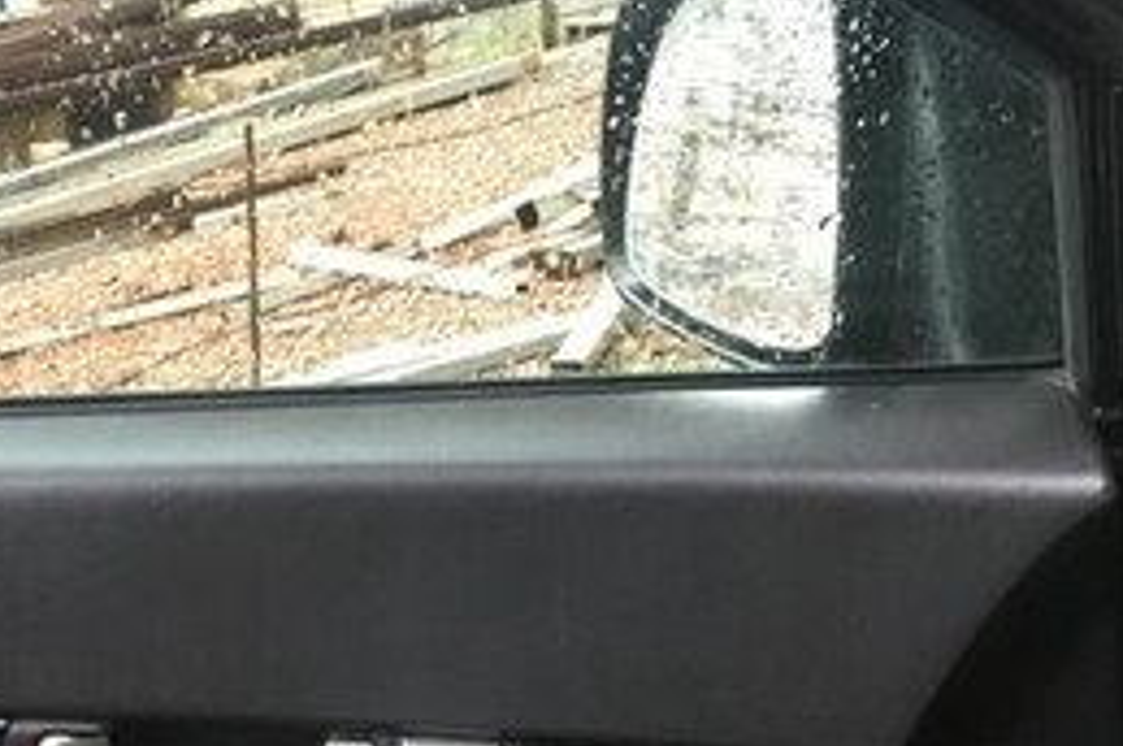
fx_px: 2399
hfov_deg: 25.7
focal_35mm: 77
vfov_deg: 16.5
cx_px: 152
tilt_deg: -24.4
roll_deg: +7.4
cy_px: 1030
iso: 125
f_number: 2.2
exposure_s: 1/33
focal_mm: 4.15
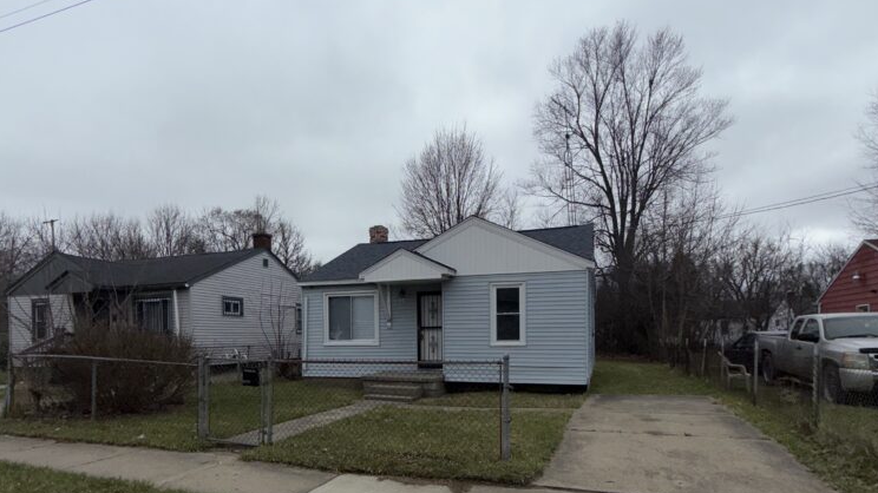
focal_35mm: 21
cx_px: 431
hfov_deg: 83.9
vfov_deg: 52.0
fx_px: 489
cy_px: 348
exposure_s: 1/3125
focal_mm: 2.22
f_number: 2.2
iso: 16
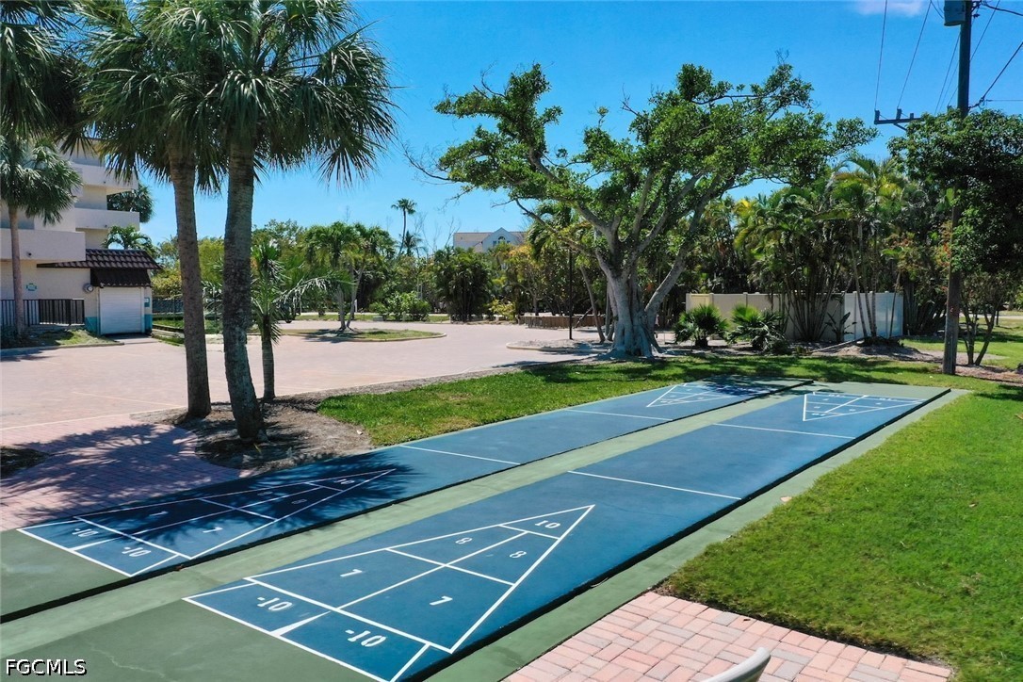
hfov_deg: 65.5
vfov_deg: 46.4
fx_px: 796
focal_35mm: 28
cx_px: 512
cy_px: 341
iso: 100
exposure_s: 1/800
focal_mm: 10.26
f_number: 7.1
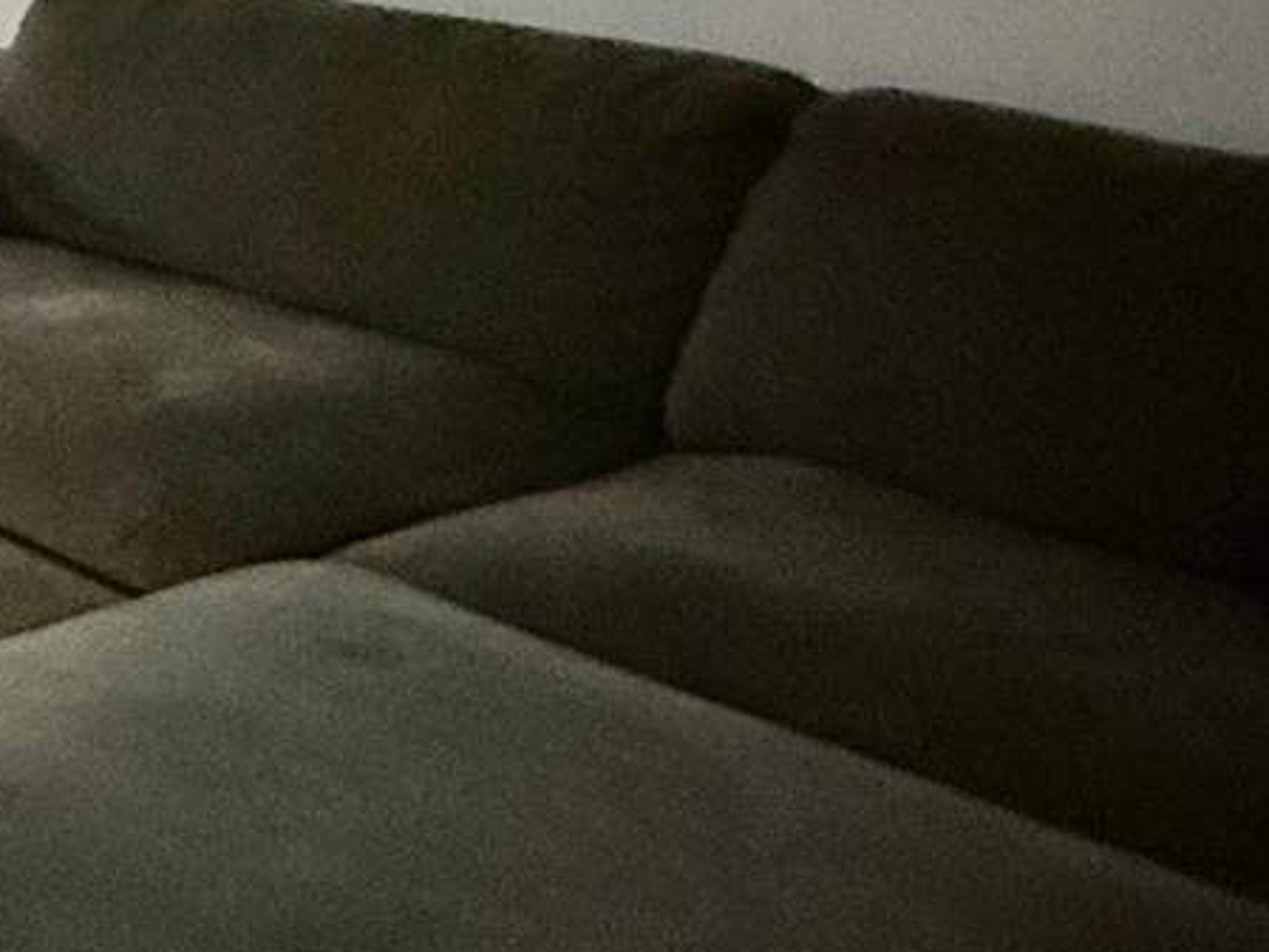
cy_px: 244
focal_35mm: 64
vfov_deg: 22.7
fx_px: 2346
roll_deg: +1.7
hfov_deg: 19.6
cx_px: -1176
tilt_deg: -16.4
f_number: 2.2
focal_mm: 2.22
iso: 1000
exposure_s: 1/40
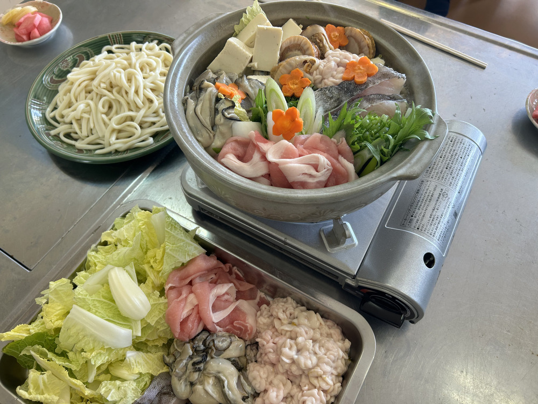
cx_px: 269
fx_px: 404
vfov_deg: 53.1
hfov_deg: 67.3
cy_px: 202
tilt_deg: -59.4
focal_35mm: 26
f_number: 1.5
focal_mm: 5.7
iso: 40
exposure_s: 1/156
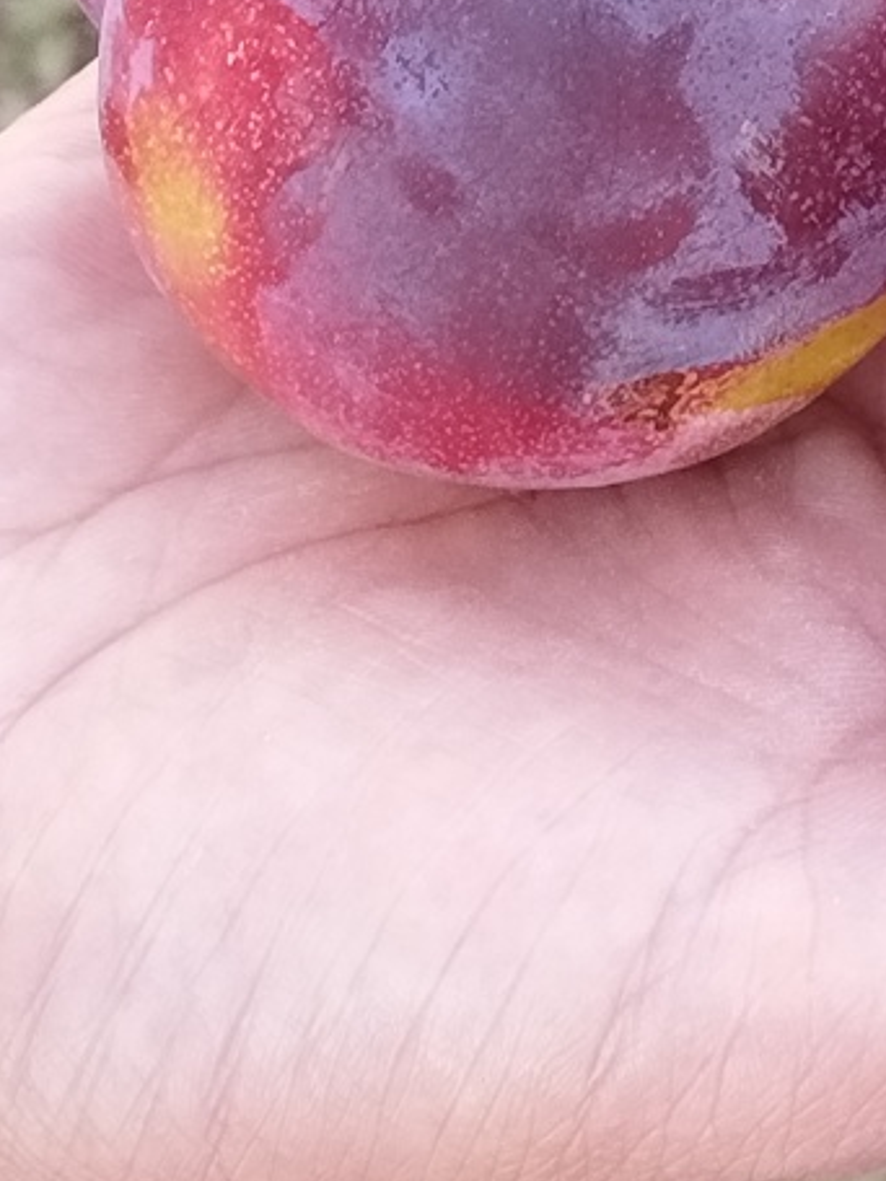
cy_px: -27
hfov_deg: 11.8
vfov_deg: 15.6
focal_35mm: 124
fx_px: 4232
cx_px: 990
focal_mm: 4.95
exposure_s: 1/100
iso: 329
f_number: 1.9
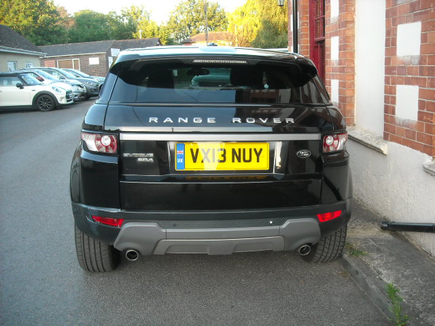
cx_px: 218
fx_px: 440
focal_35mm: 35
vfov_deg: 40.7
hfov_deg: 52.6
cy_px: 163
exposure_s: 1/125
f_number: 2.8
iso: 218
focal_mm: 5.7
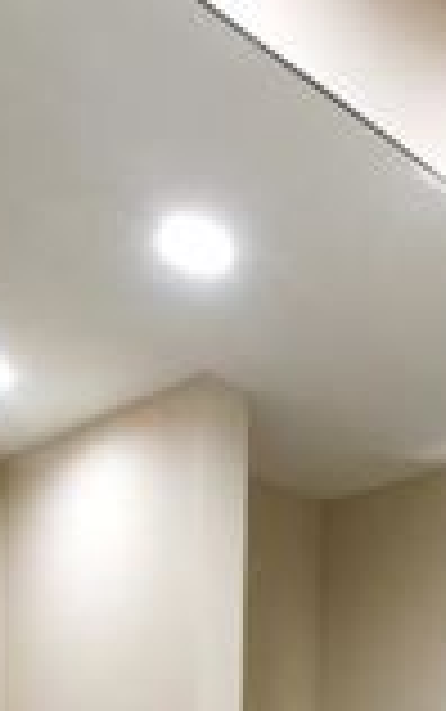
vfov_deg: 28.0
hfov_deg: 19.5
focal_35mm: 57
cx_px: 689
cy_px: 976
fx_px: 1107
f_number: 9
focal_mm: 8
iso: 1600
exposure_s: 1/15
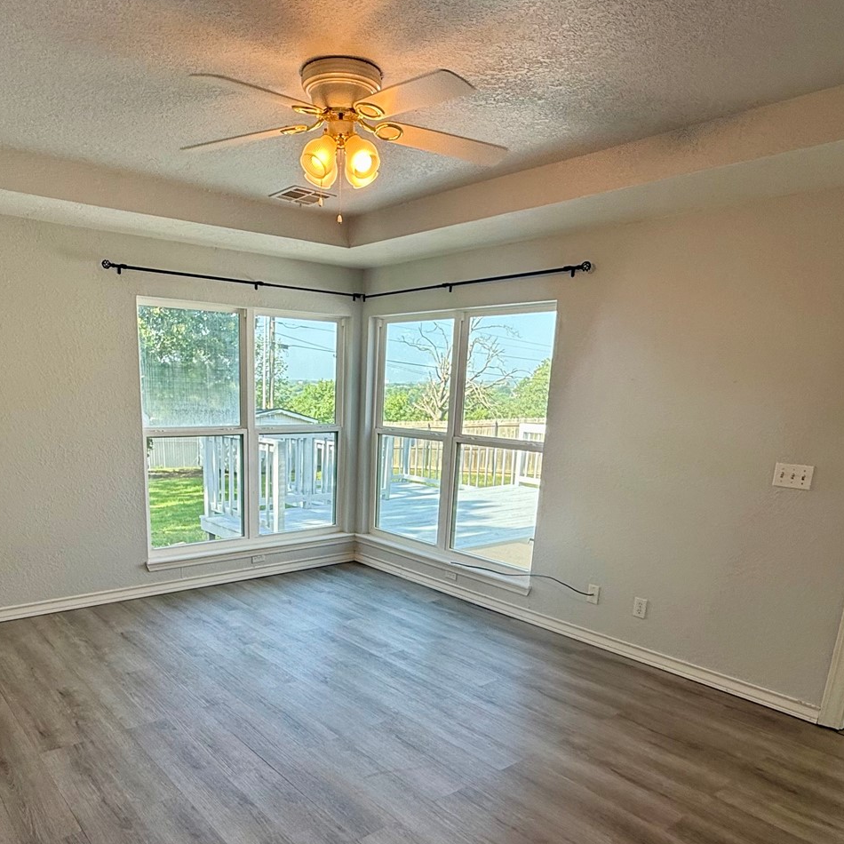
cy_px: 562
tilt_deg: -13.7
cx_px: 349
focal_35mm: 25
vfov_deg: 61.4
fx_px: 690
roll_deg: -1.4
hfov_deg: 62.5
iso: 50
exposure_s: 1/120
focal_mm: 2.22
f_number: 2.2
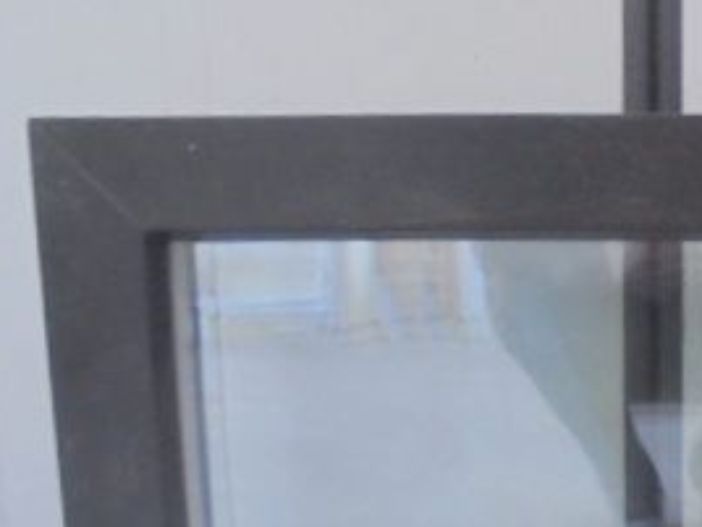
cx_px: 726
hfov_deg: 28.9
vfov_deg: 22.9
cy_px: 496
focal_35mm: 62
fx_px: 1257
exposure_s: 1/15
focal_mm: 4.6
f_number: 3.5
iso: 400
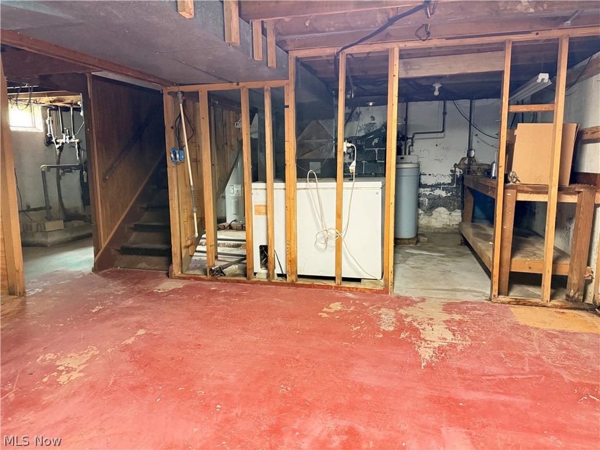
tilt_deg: -8.7
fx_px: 416
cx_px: 300
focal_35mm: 24
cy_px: 225
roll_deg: +0.0
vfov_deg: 56.8
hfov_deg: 71.6
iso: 1000
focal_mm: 6.76
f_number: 1.78
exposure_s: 1/40
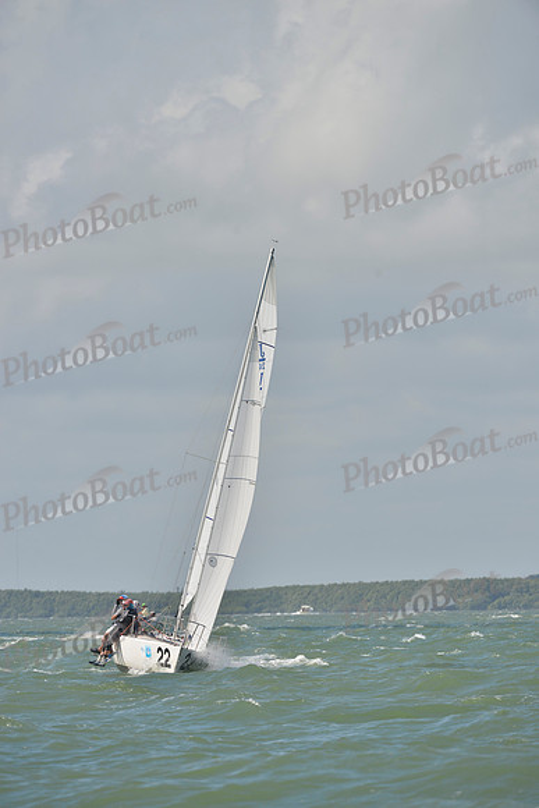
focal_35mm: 340
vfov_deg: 6.1
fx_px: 7631
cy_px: 404
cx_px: 270
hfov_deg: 4.0
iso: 280
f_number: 8
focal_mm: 340
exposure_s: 1/1250
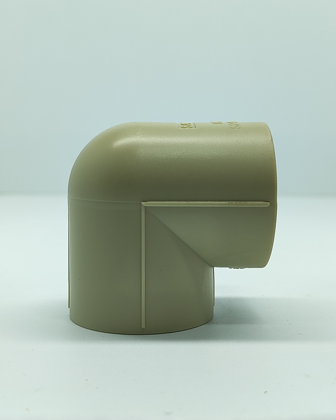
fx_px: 323
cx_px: 169
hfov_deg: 54.9
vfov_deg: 66.0
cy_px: 213
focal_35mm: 26
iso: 160
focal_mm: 5.89
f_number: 1.89
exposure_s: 1/200
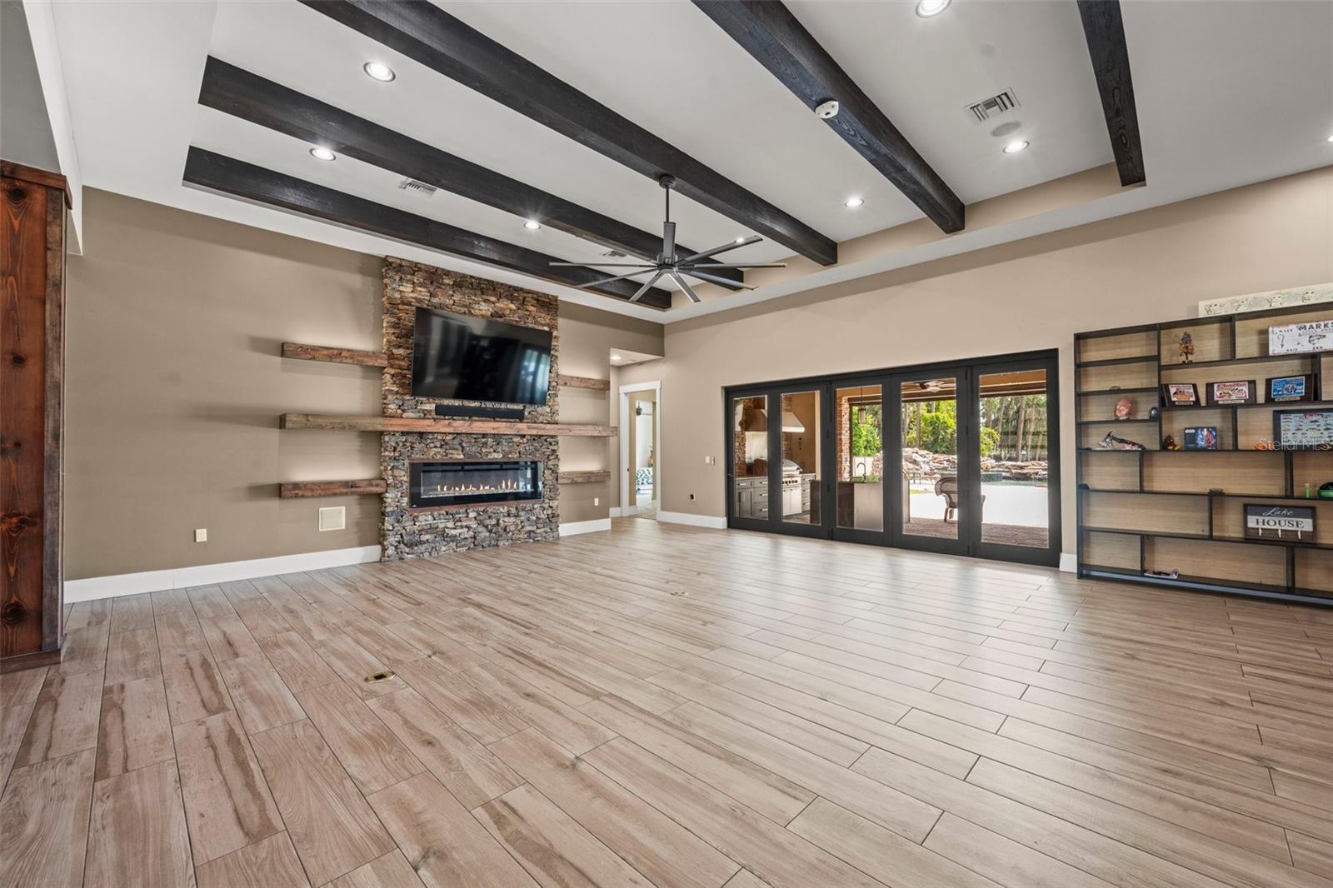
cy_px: 444
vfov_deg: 81.2
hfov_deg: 104.3
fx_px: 518
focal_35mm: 14
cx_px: 666
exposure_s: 1/1.67
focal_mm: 14
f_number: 8
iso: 400
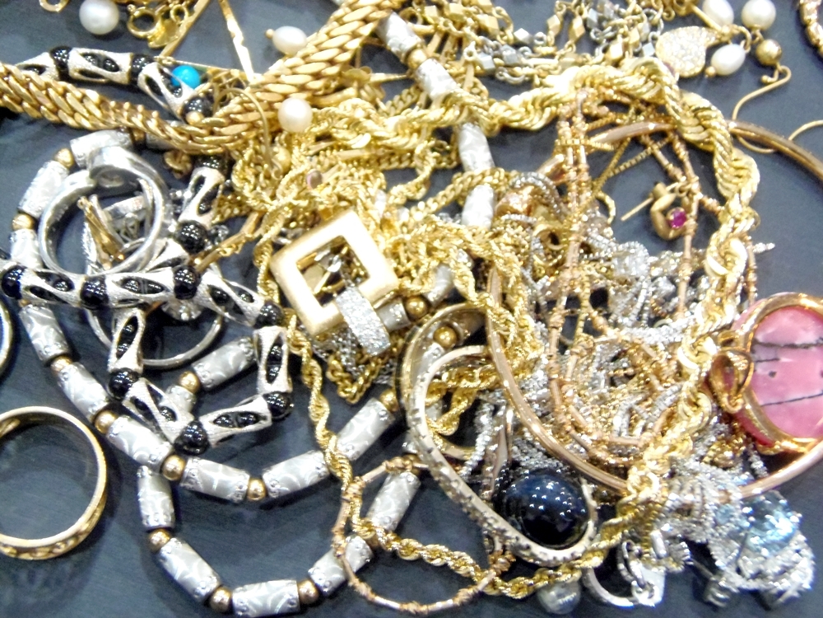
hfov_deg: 30.7
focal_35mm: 63
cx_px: 412
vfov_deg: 23.3
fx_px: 1498
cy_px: 309
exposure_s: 1/10
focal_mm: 11.7
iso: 500
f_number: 4
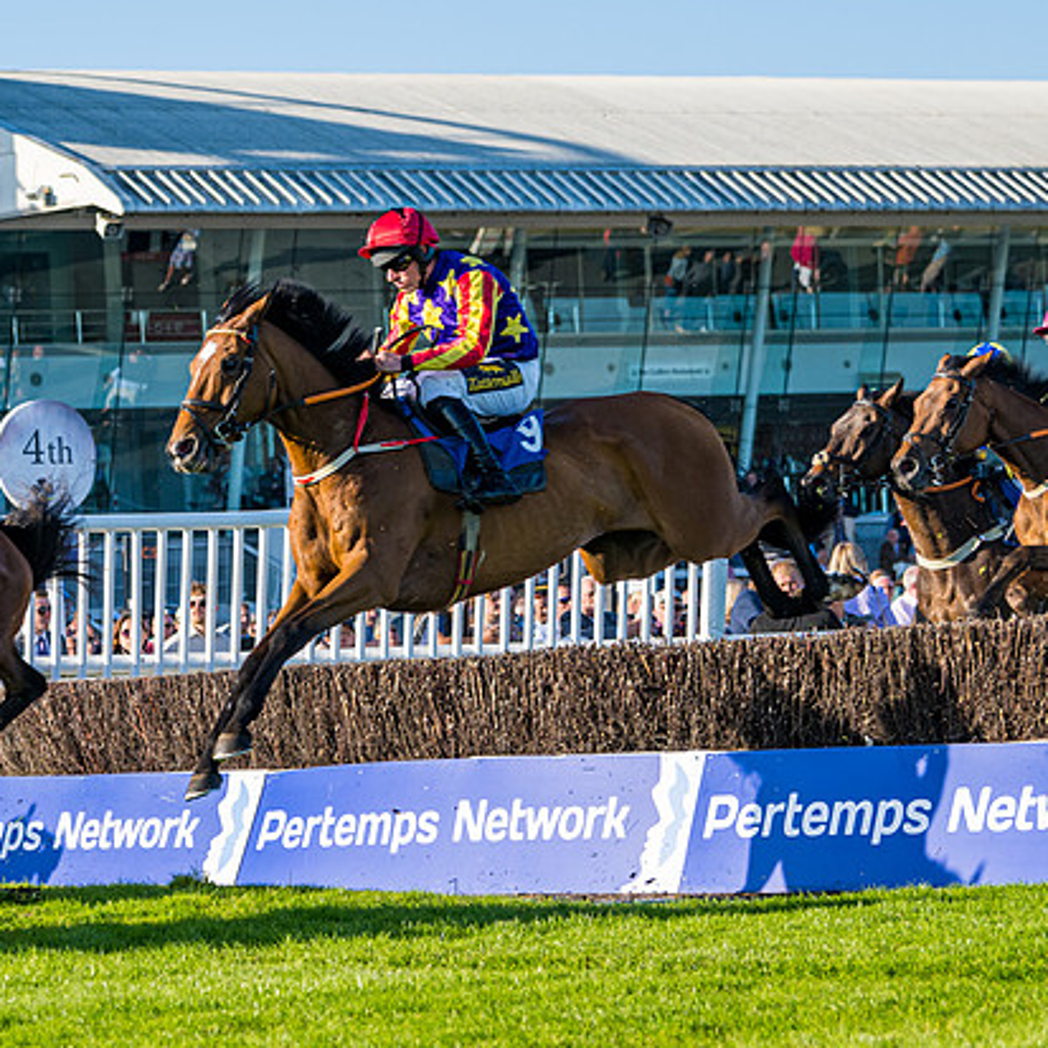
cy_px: 572
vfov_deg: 10.2
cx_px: 103
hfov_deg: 10.1
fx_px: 5891
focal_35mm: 172
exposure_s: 1/1250
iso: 200
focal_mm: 86
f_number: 4
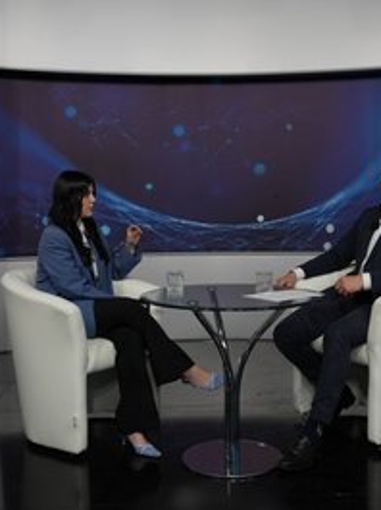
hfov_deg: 30.2
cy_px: 255
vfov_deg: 39.7
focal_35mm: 48
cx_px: 217
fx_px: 706
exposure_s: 1/250
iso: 500
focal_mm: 33
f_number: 2.8
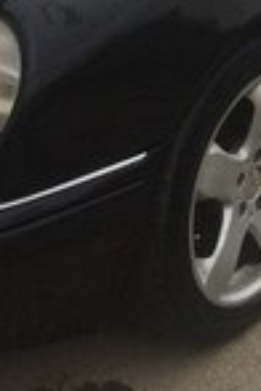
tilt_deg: -5.9
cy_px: -189
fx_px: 1109
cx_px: 282
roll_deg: -1.0
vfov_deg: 18.0
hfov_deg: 13.2
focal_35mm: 102
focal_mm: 4.15
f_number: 2.2
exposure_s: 1/2740
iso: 32
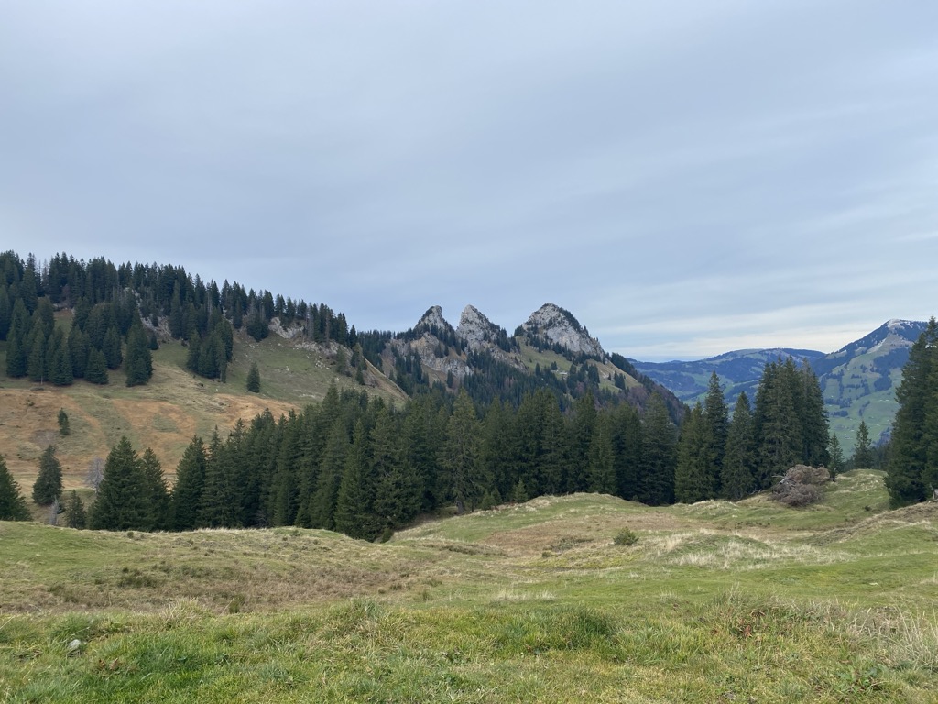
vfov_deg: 53.1
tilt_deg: -0.3
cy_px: 352
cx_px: 469
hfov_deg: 67.3
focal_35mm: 26
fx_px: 705
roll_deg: -0.1
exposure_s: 1/757
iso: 32
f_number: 1.8
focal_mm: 4.25
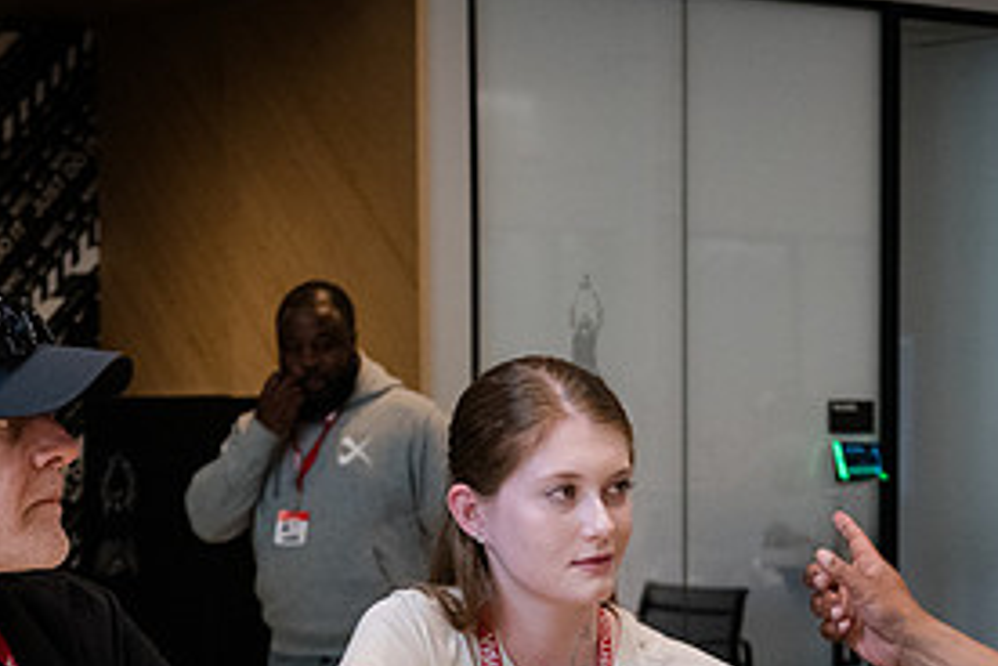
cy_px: 686
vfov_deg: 11.7
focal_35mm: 116
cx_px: 582
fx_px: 3216
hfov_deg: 17.6
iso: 5000
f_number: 4.5
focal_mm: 55
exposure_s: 1/400
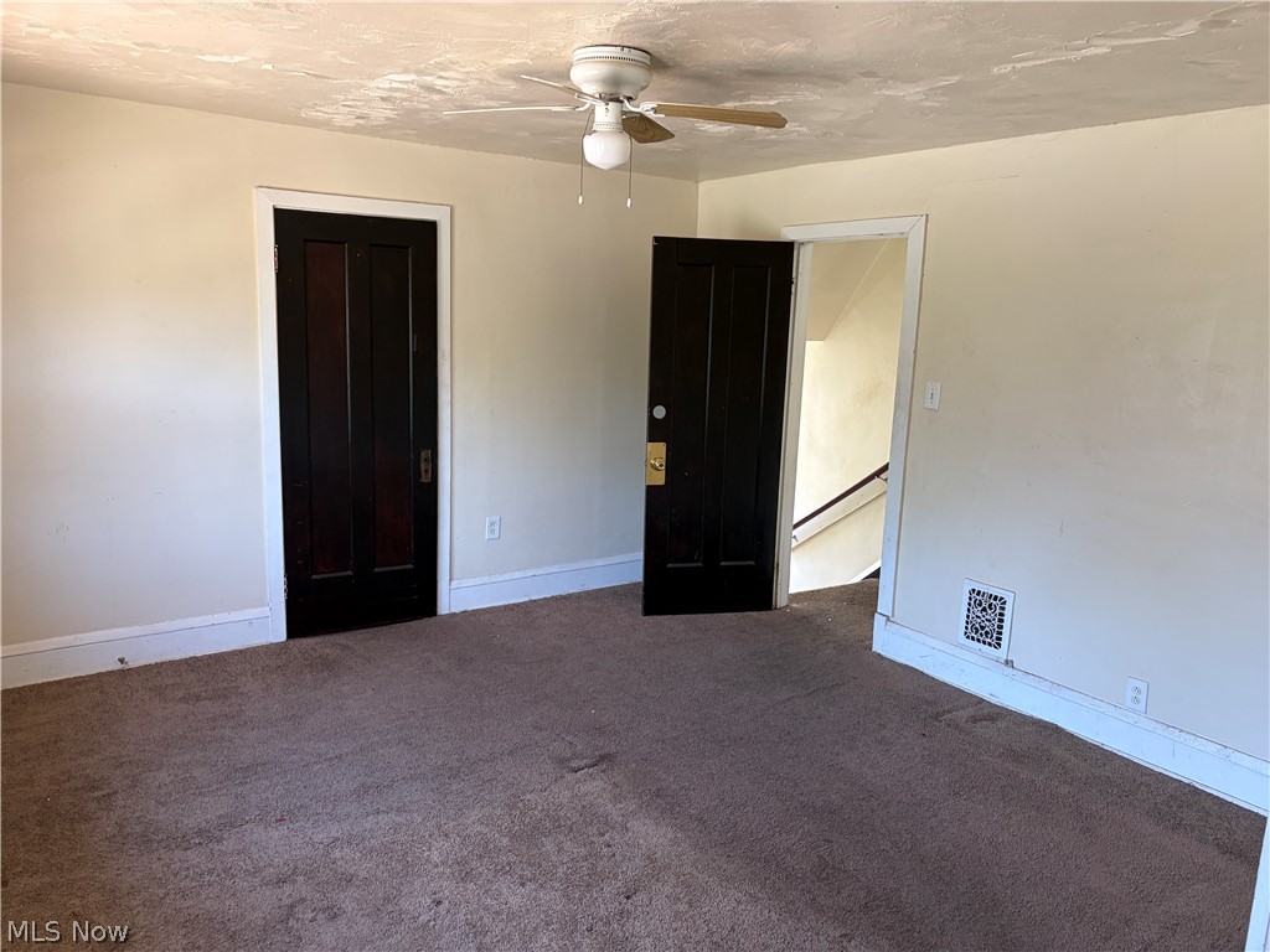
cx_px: 635
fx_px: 954
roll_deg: -0.7
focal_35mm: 26
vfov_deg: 53.1
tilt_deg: -10.4
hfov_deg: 67.3
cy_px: 476
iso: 125
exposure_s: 1/79
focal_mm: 5.96
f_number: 1.6
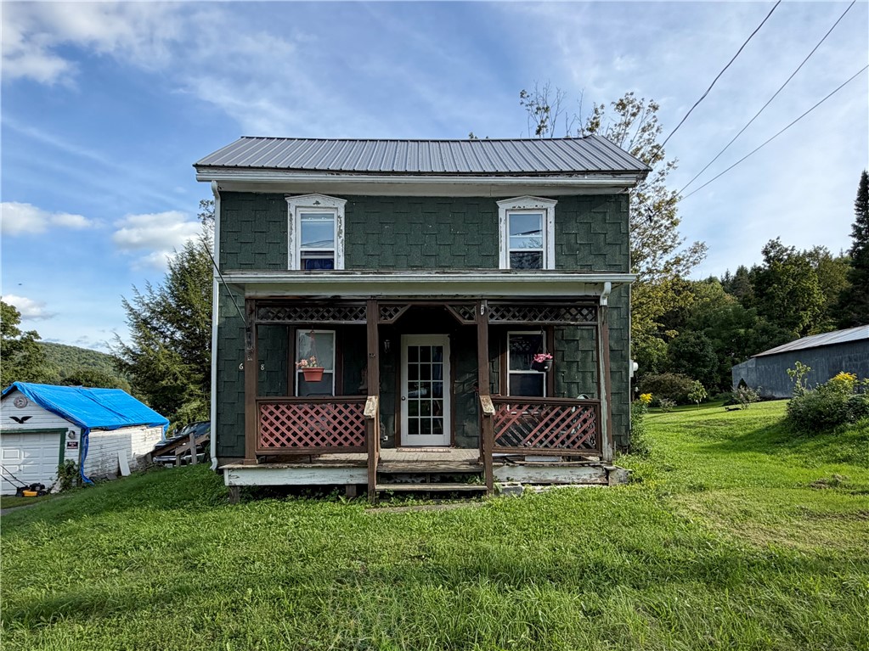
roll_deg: -0.4
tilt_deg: +3.3
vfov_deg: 85.7
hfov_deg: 102.1
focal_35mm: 14
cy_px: 326
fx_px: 351
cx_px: 434
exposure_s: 1/770
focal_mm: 2.22
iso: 32
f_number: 2.2
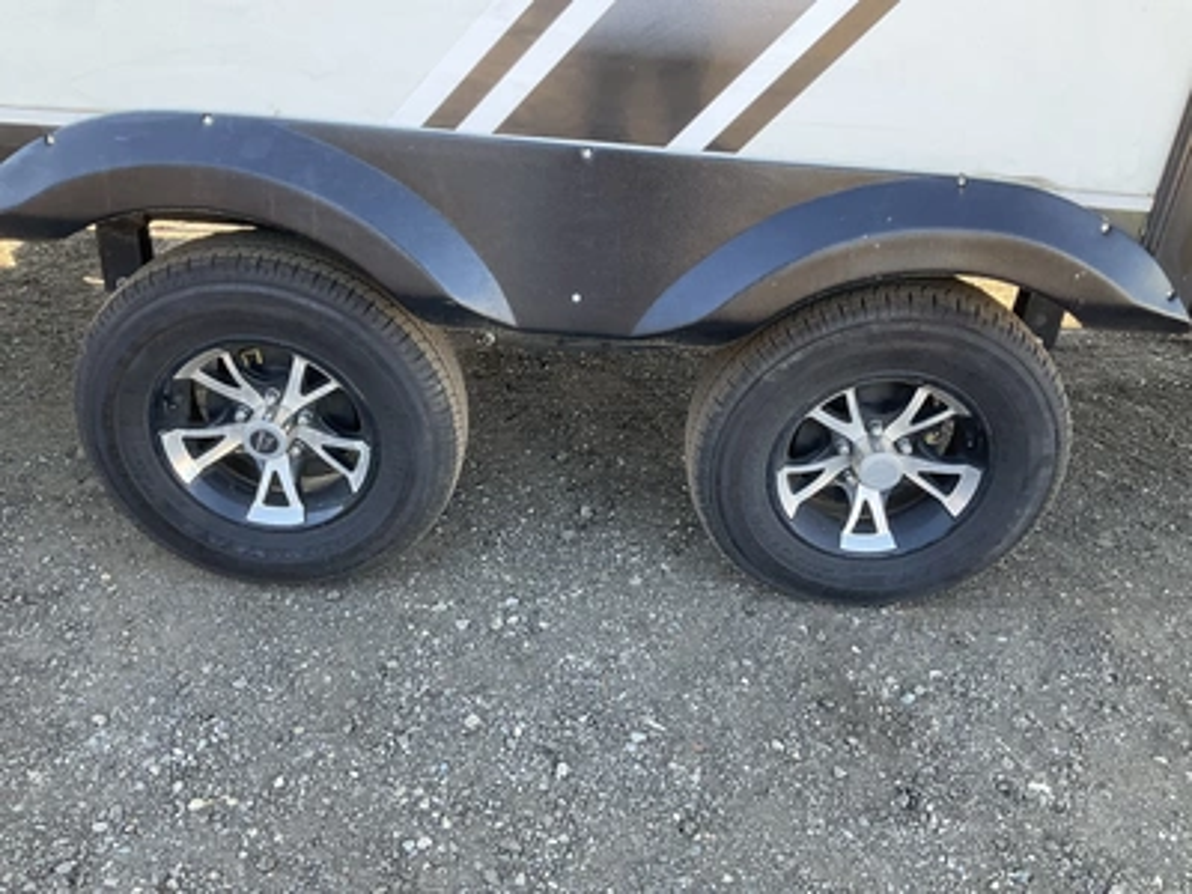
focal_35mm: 29
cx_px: 596
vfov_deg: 48.2
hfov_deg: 61.7
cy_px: 447
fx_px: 999
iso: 40
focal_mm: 3
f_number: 1.8
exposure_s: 1/122
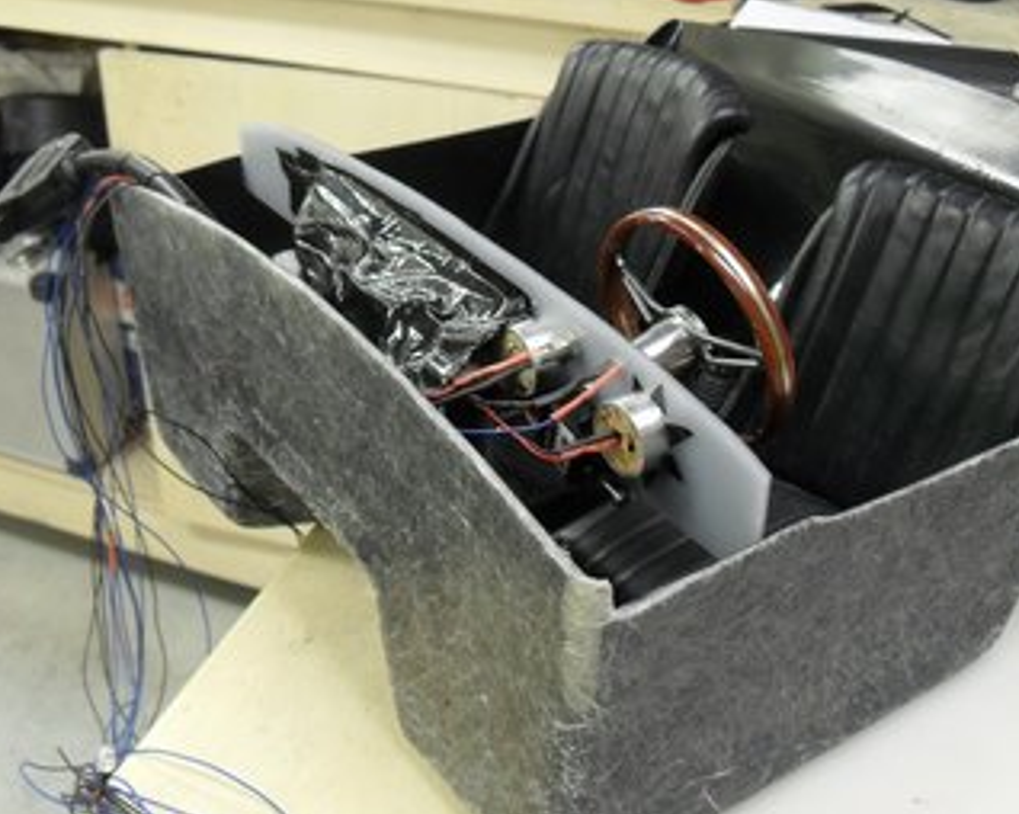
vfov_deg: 34.8
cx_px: 519
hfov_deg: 42.9
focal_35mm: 43
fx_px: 1296
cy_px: 346
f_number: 2.8
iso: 200
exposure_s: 1/15
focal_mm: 6.2
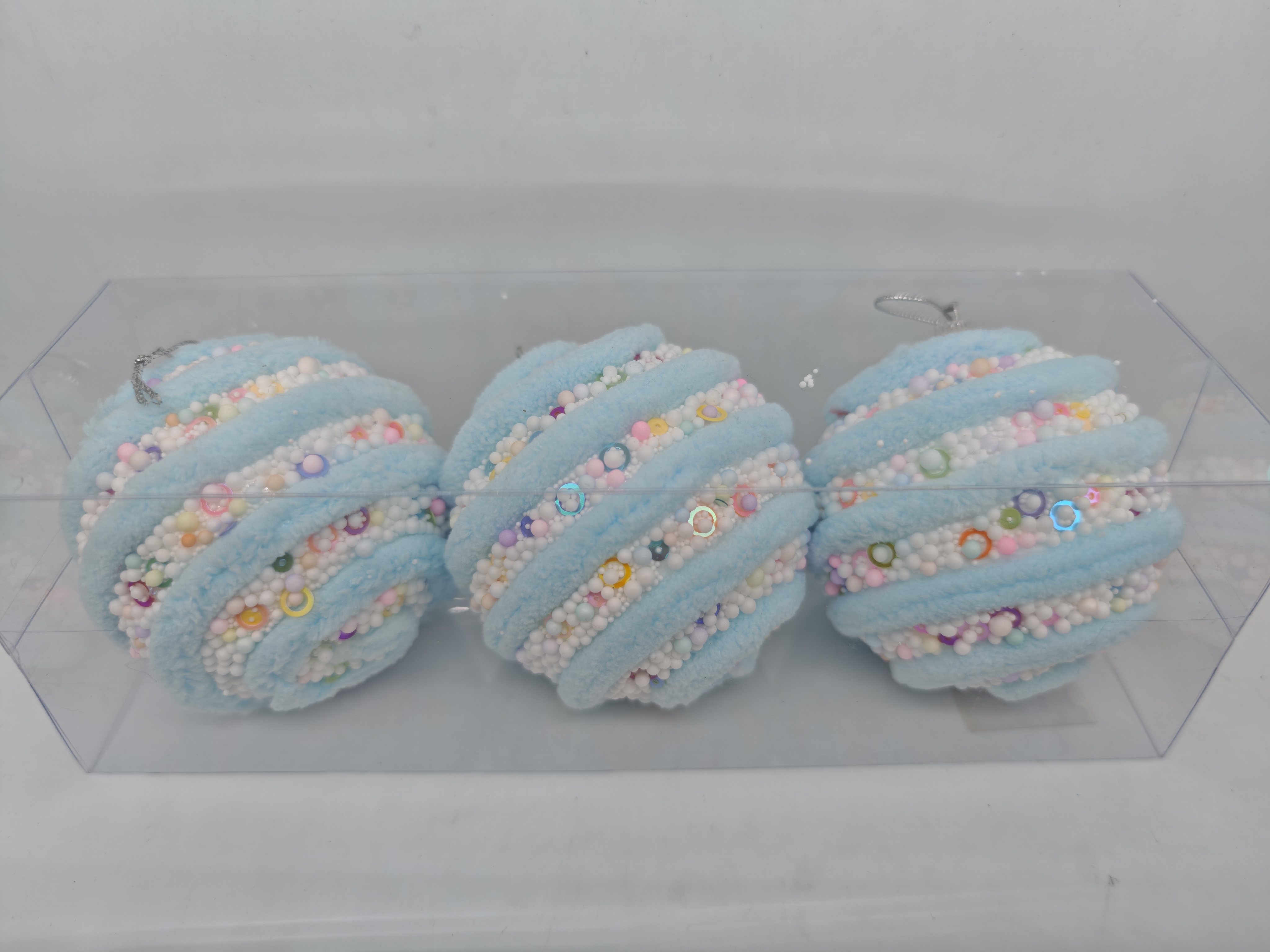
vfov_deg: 58.9
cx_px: 635
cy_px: 476
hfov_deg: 73.9
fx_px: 844
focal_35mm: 23
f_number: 1.63
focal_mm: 8.72
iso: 50
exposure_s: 1/487
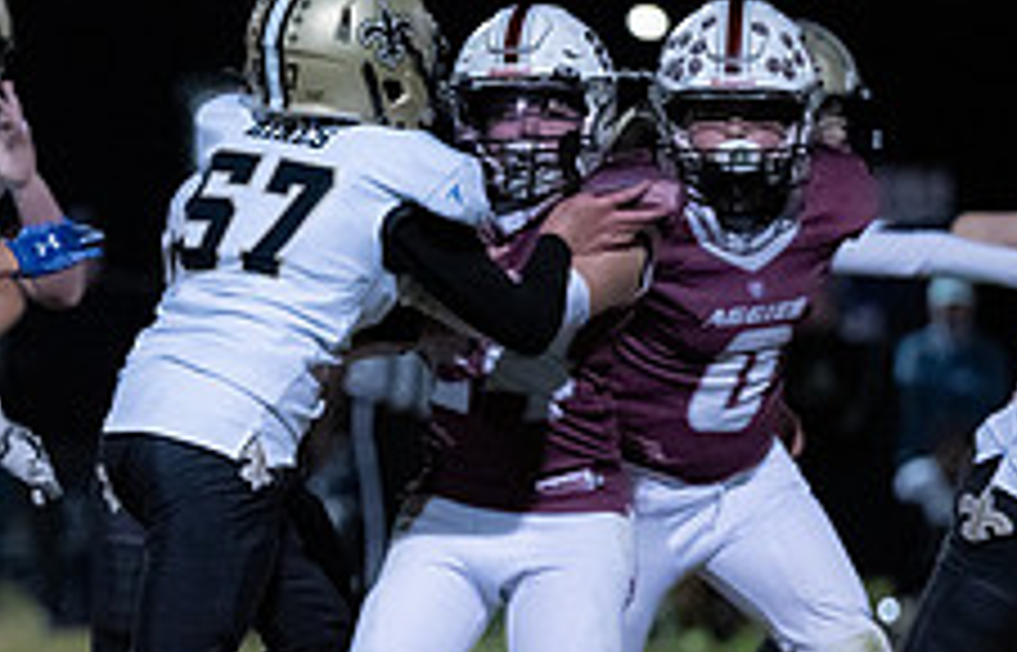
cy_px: 469
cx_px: -129
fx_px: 11701
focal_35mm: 419
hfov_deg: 5.0
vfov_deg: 3.2
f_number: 2.8
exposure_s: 1/1000
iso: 10000
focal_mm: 140
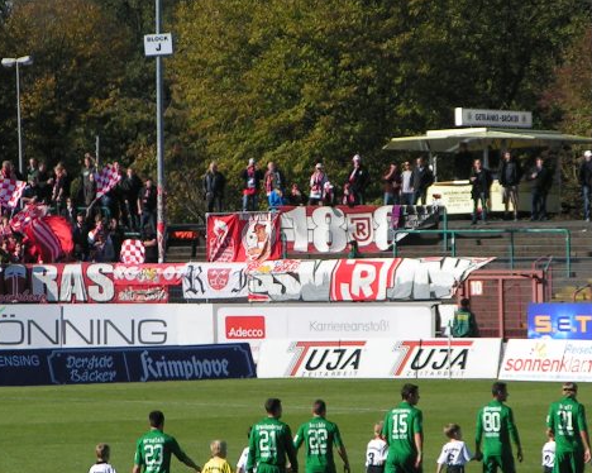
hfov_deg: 6.2
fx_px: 5499
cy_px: 235
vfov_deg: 4.9
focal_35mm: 314
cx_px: 268
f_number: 3.5
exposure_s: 1/1000
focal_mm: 28.8
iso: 50
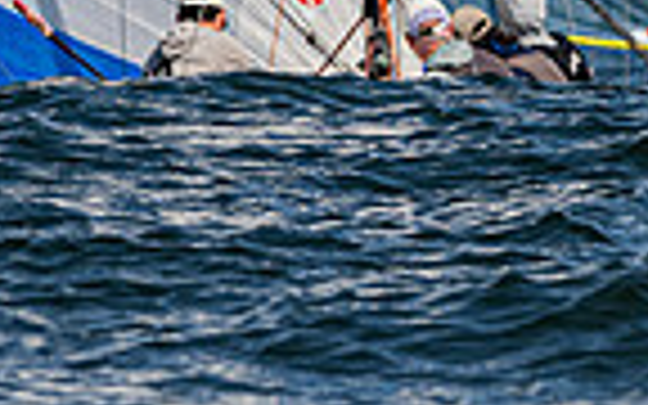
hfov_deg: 1.8
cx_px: 411
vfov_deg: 1.1
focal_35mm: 1178
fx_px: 20804
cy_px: -241
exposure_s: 1/4000
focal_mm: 220
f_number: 5.6
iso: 320
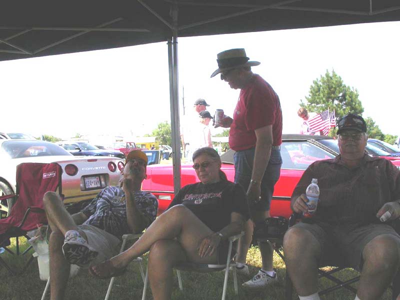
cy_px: 150
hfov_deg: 49.0
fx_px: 439
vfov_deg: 37.7
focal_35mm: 38
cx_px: 200
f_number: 6.7
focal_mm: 7.85
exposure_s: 1/377
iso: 100
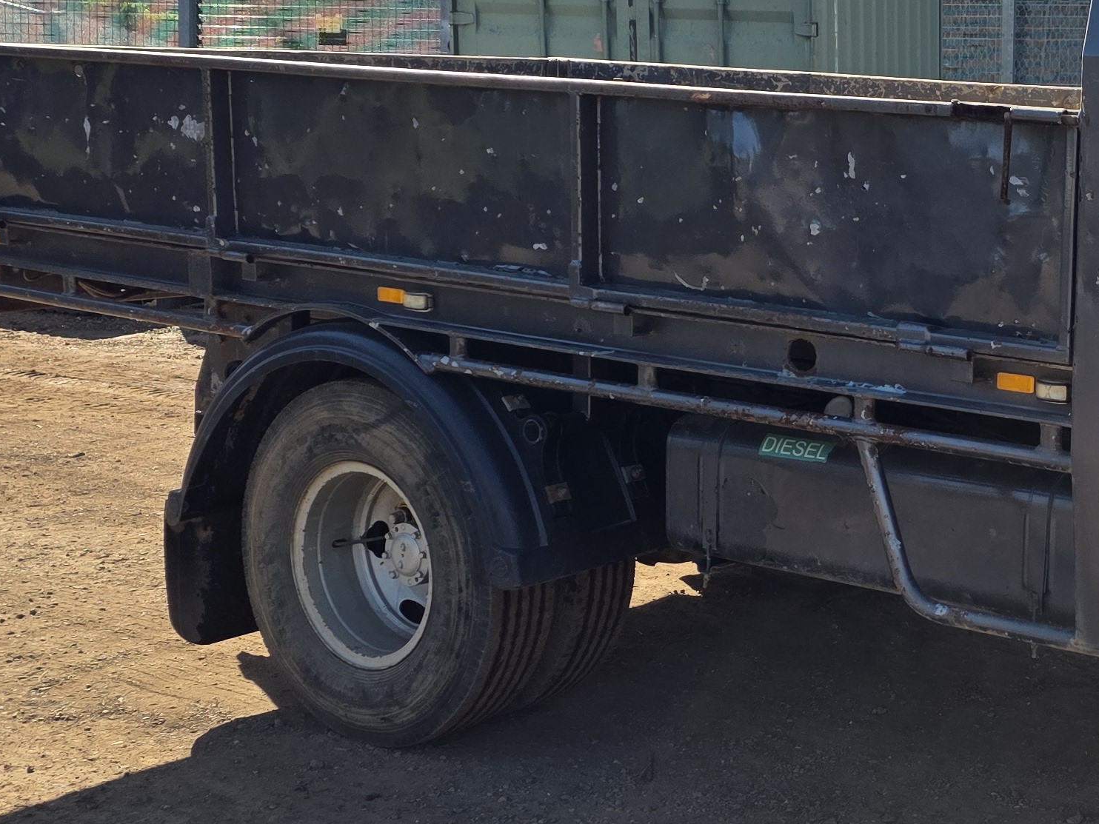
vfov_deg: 23.6
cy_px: 352
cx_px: 1109
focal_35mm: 62
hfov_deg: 29.1
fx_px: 1968
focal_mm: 6.25
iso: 80
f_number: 1.7
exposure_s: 1/3891
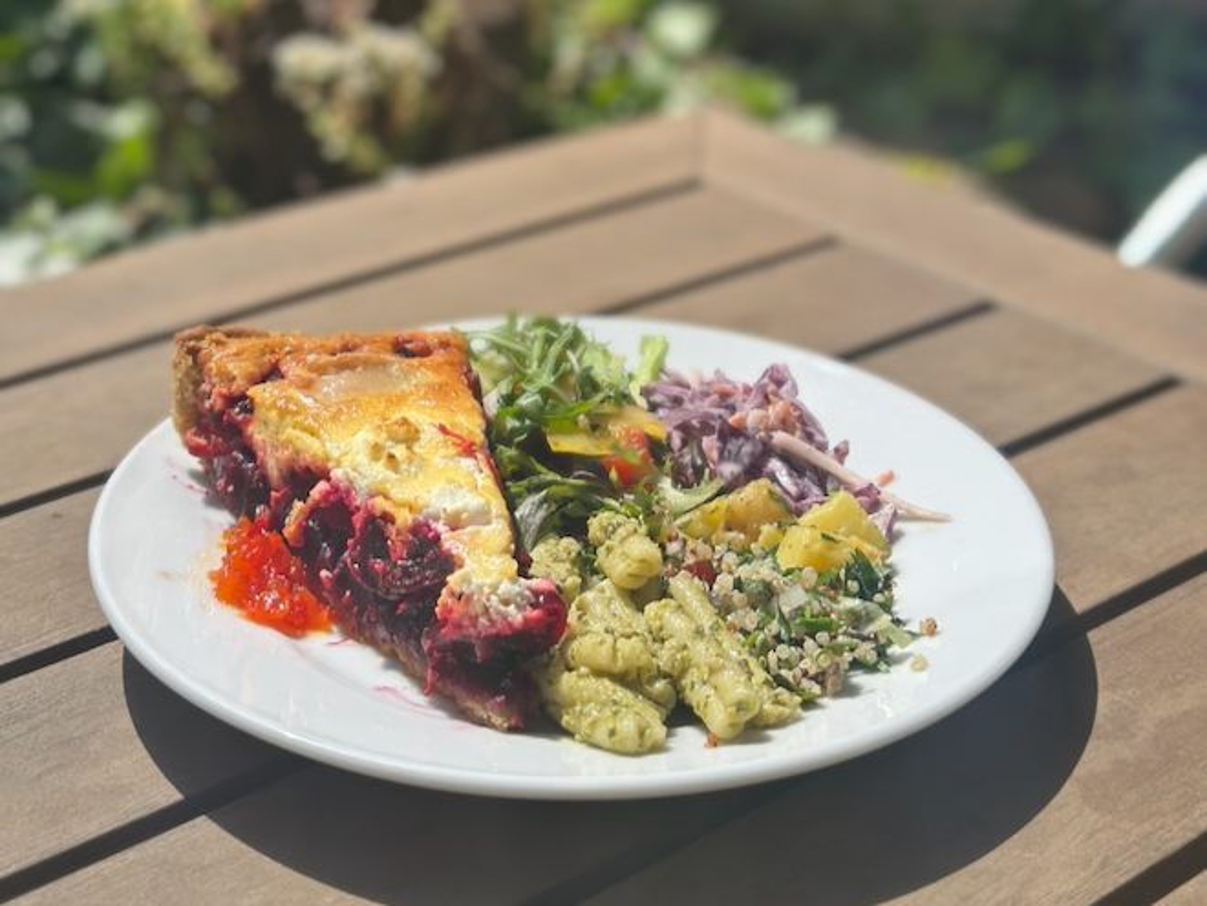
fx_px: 1674
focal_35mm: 48
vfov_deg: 30.3
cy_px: 453
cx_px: 604
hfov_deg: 39.7
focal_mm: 6.86
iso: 100
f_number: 1.78
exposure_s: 1/6623
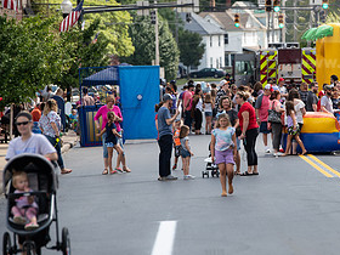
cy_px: 88
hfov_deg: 5.4
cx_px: 240
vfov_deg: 4.0
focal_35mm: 368
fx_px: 3615
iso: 200
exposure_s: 1/500
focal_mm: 185
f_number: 5
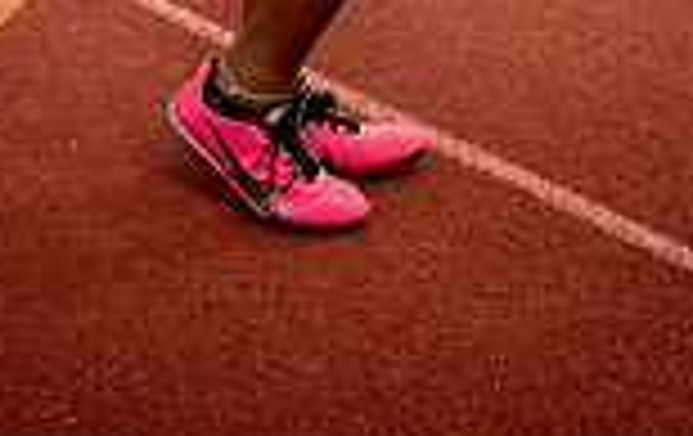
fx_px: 1798
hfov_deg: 21.8
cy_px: -503
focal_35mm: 95
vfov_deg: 12.0
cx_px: 248
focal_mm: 32
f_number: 4.5
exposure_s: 1/250
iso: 200
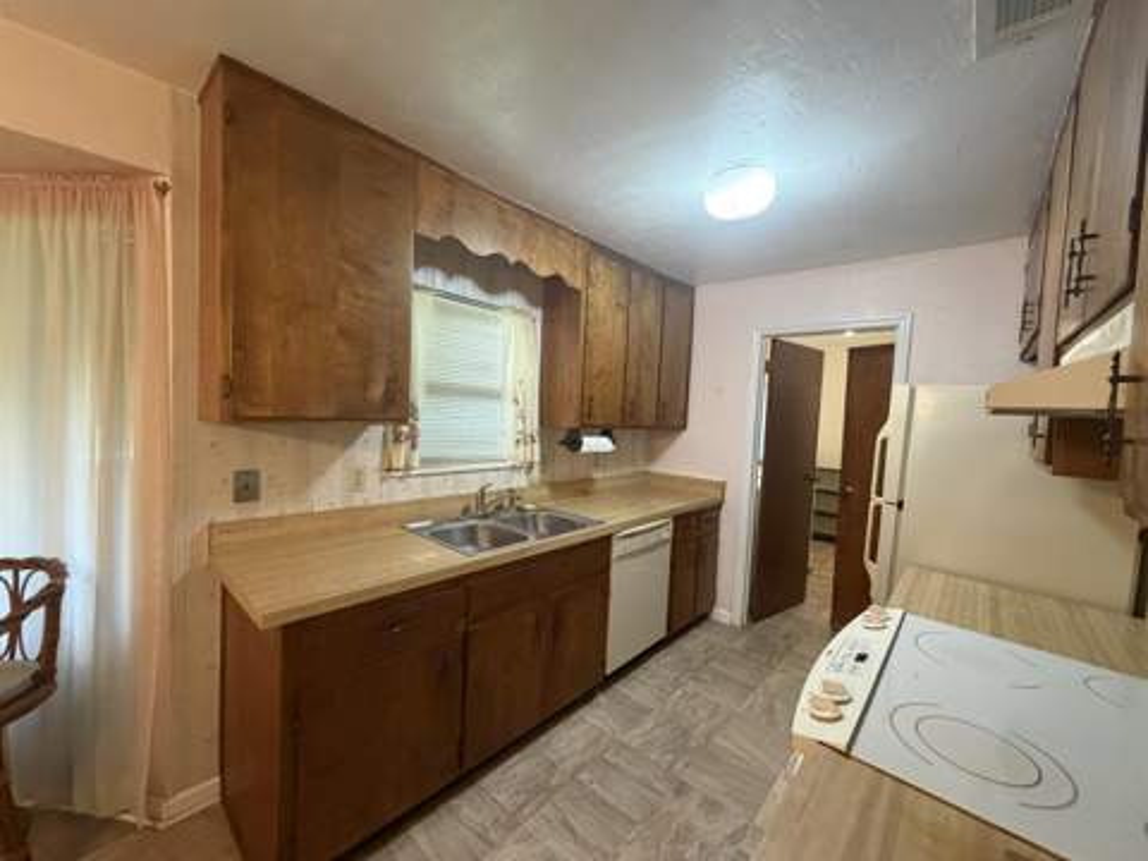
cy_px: 430
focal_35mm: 14
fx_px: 464
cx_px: 574
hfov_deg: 102.1
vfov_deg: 85.7
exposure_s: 1/60
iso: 500
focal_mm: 2.22
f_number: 2.2
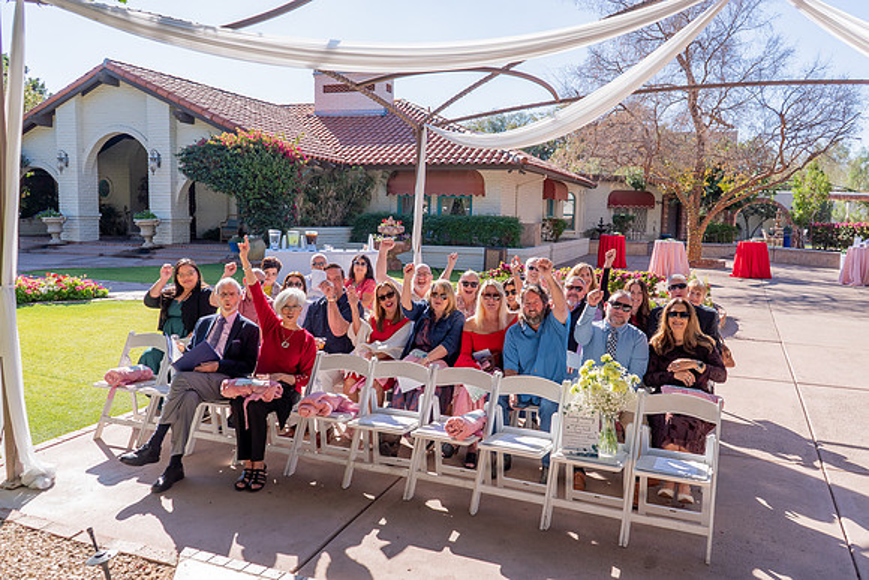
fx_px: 676
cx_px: 434
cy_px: 290
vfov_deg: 46.4
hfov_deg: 65.5
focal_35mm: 28
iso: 100
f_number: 5.6
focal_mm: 28
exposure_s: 1/320
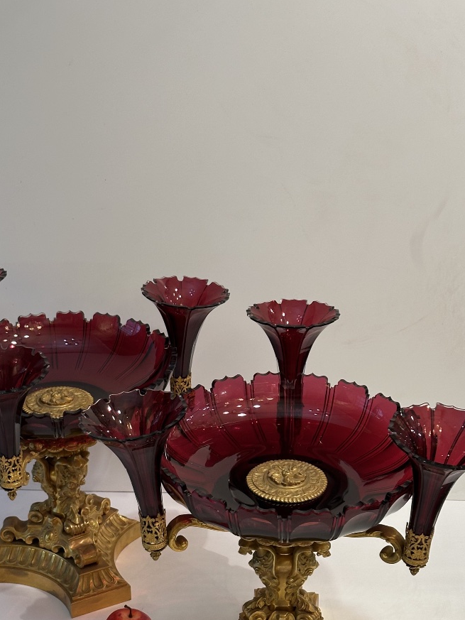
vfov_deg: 29.3
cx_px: 211
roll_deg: -0.2
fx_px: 1182
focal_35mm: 66
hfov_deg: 22.3
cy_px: 390
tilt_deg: -26.1
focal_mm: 6.86
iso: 80
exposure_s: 1/50
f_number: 1.78
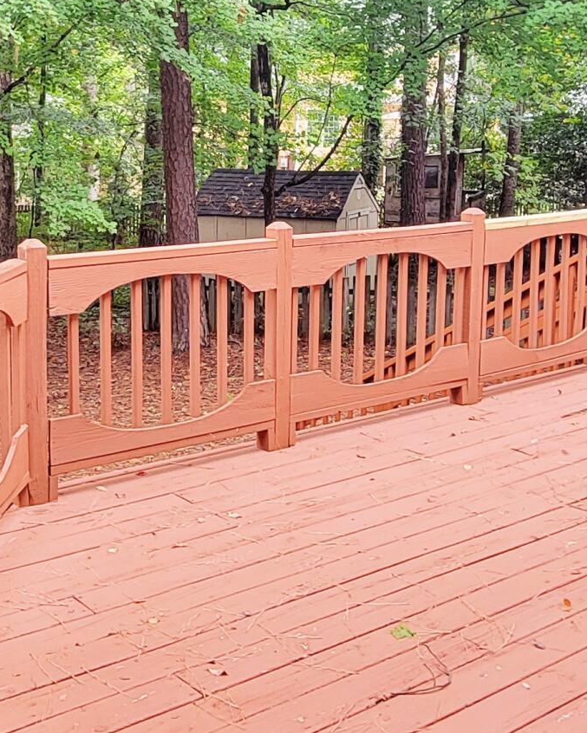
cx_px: 179
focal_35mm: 45
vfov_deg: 40.5
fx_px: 977
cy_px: 231
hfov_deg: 33.0
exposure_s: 1/60.2
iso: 80
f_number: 2.2
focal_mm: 2.2
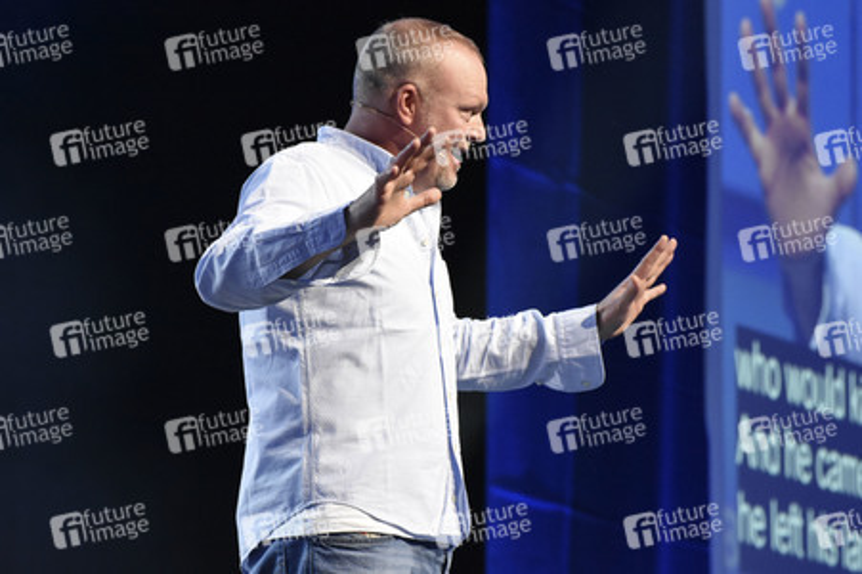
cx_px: 431
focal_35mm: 278
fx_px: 6640
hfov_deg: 7.4
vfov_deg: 4.9
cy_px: 287
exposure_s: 1/125
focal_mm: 185
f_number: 8
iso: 5000
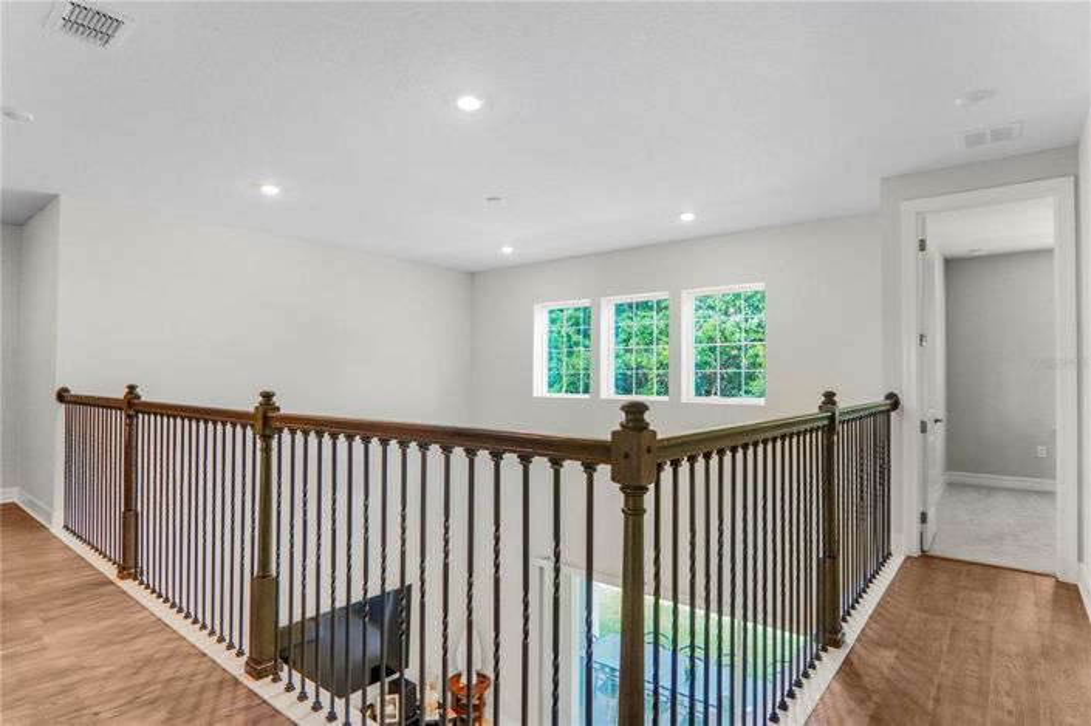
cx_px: 546
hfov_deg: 90.0
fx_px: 545
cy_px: 363
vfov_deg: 67.3
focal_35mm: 18
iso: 640
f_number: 2.5
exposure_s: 1/50
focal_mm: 12
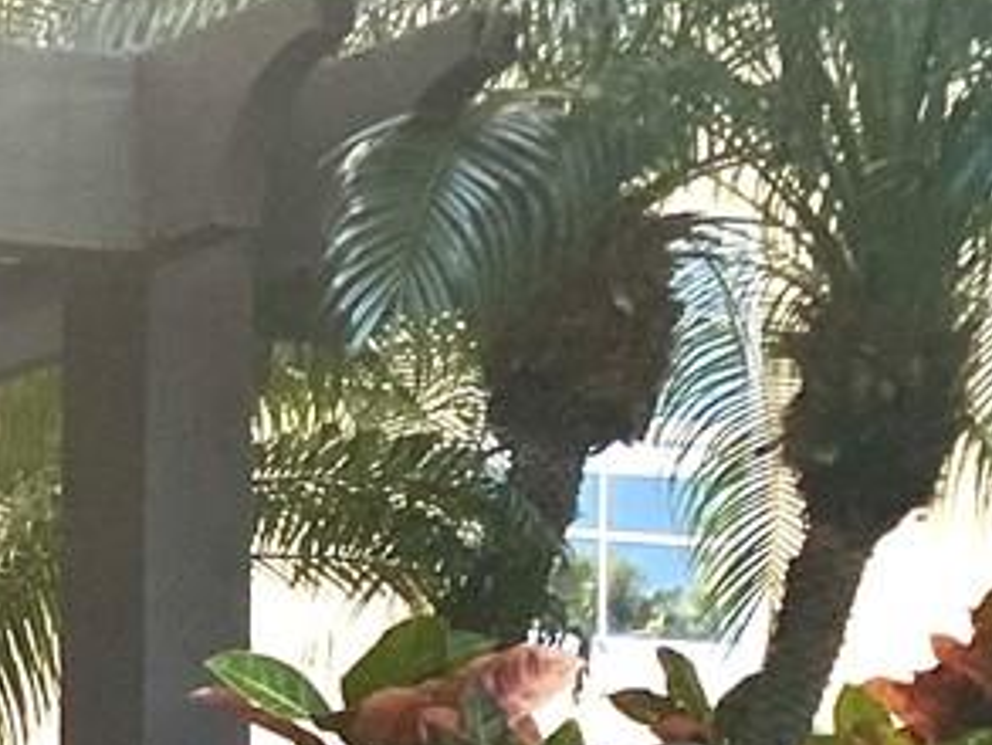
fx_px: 4071
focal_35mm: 142
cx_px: -1442
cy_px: 1226
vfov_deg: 10.0
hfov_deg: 11.4
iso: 32
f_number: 1.8
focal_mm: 4.25
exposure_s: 1/312
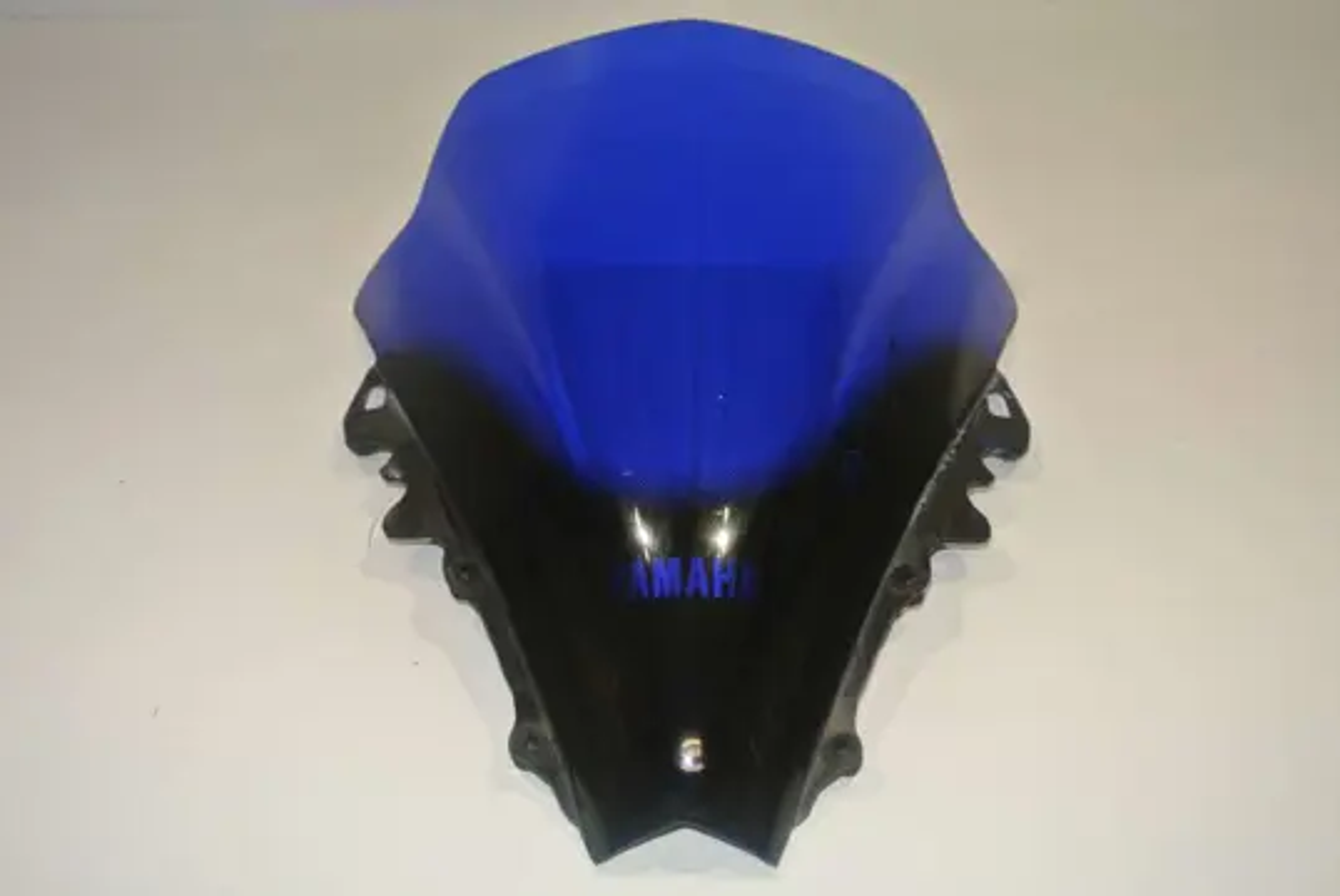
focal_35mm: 37
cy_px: 448
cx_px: 670
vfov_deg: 36.0
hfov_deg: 51.8
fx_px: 1379
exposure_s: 1/60
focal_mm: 14
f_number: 4
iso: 200
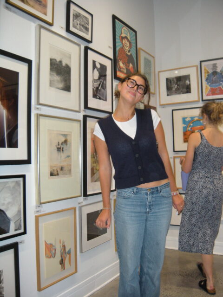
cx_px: 112
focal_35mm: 35
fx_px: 301
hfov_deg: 40.7
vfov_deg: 52.6
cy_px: 148
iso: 200
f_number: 3.8
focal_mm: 5.9
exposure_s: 1/51
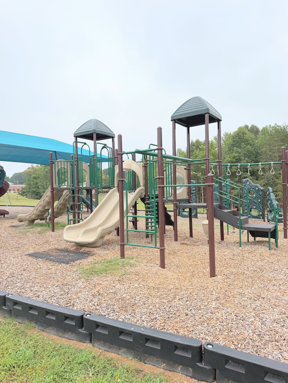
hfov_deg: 56.8
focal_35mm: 24
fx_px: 266
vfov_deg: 71.6
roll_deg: +1.3
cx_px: 144
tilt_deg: +0.7
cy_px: 192
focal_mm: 6.76
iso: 80
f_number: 1.78
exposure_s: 1/2801
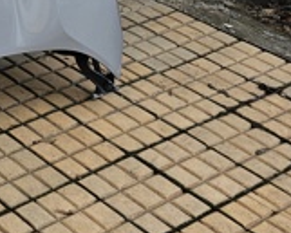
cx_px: -284
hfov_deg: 16.5
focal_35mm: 89
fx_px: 767
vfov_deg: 16.5
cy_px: -54
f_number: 1.7
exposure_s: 1/180
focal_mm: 6.3
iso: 40
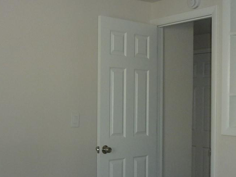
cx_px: 101
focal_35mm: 59
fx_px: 402
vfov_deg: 24.8
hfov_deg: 32.7
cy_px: 101
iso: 160
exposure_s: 1/60
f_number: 3.3
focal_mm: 4.3
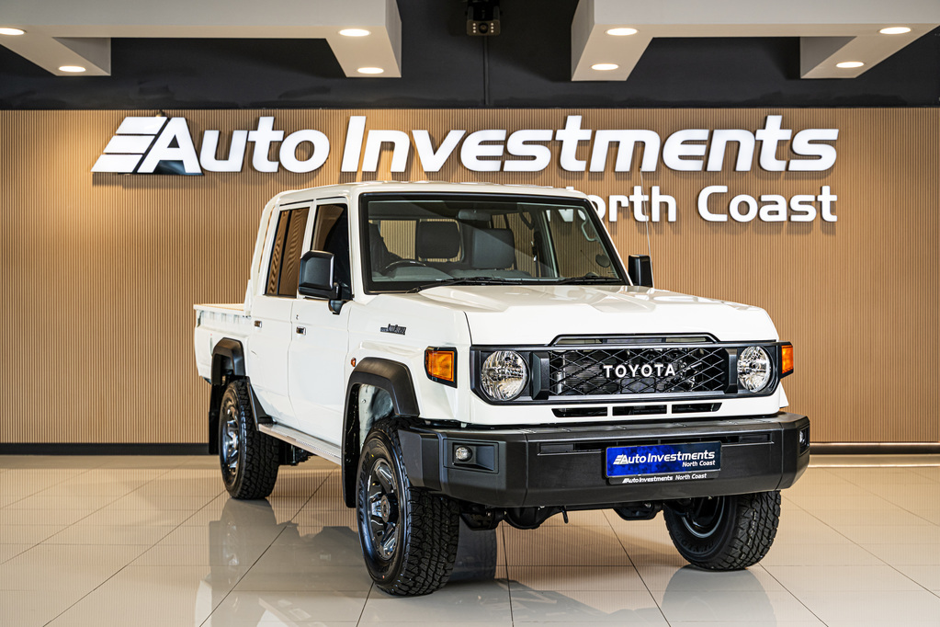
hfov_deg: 37.5
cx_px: 470
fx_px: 1384
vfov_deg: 25.5
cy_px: 314
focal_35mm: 53
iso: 400
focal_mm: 53
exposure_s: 1/100
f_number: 4
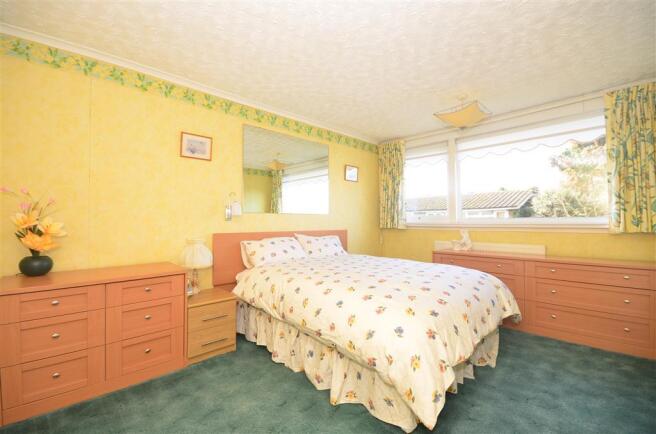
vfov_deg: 77.0
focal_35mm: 15
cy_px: 217
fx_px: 273
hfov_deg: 100.5
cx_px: 328
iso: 640
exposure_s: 1/60
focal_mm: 10
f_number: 9
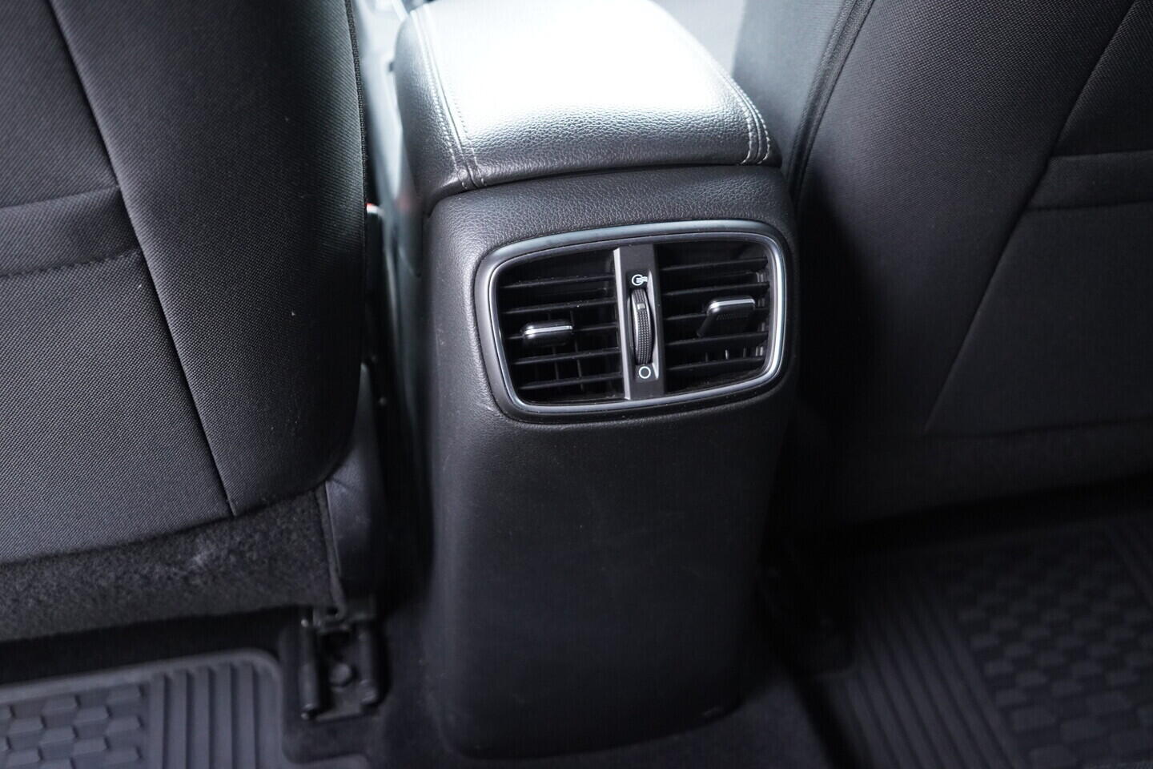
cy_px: 384
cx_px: 576
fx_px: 1153
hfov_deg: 53.1
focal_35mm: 36
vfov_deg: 36.9
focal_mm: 24
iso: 1600
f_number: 2.8
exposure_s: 1/40
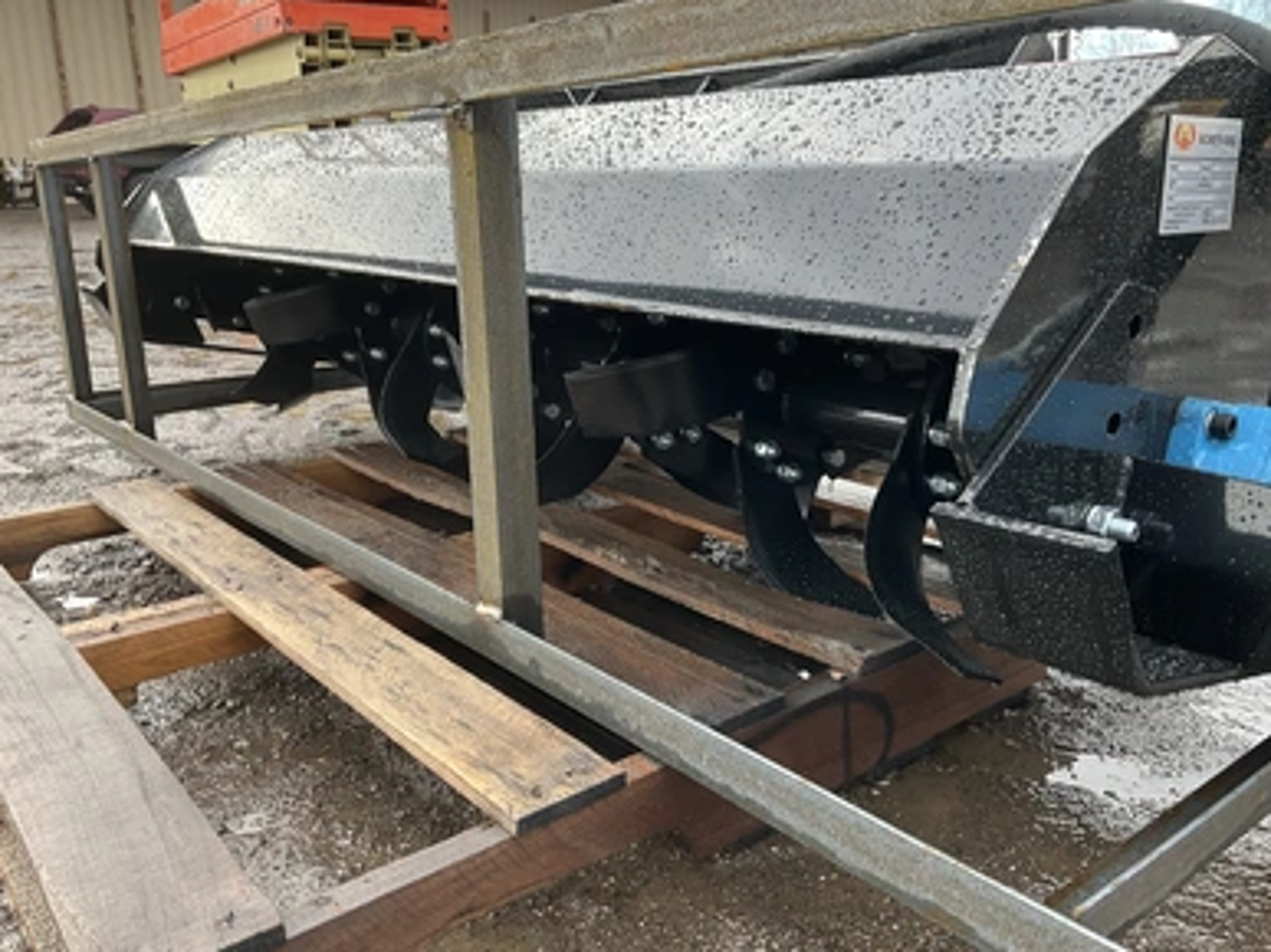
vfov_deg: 46.8
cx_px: 647
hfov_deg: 60.0
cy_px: 479
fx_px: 1101
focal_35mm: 30
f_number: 1.8
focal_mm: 3
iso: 25
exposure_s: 1/122
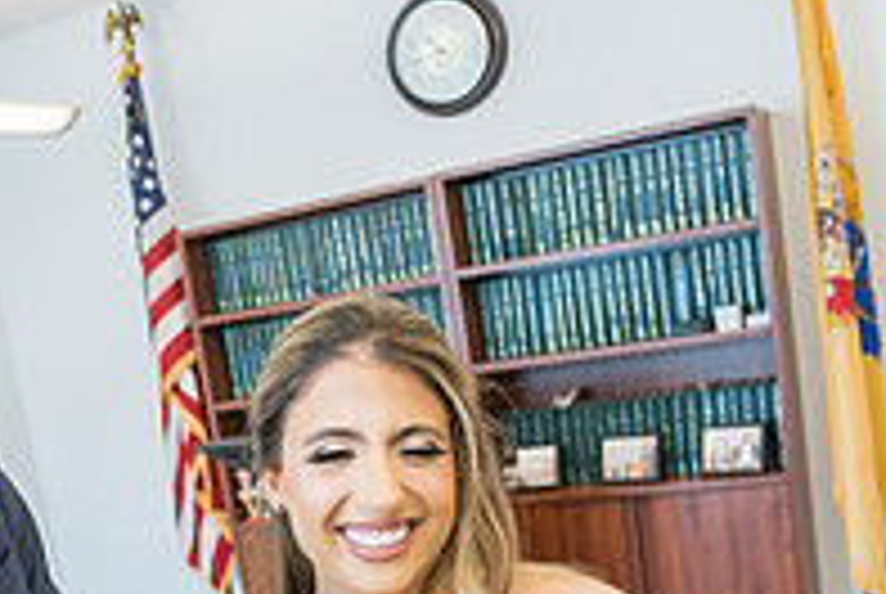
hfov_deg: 38.8
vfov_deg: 26.0
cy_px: 560
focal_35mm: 50
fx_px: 1232
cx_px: 261
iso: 1000
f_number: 2.8
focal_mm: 17
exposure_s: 1/125
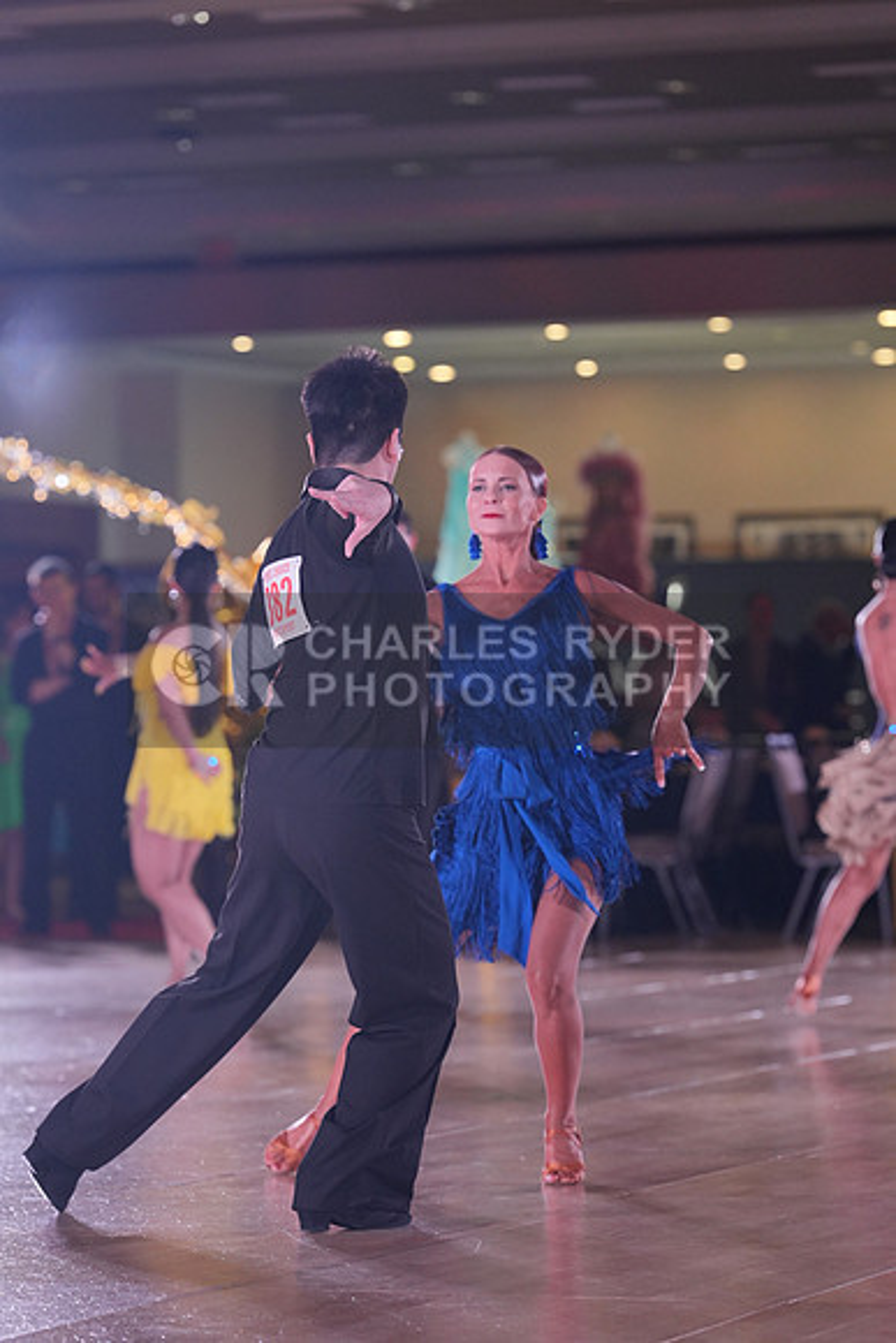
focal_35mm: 150
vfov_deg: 13.7
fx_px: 5596
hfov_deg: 9.2
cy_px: 672
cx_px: 448
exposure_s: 1/400
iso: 1600
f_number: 4
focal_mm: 150
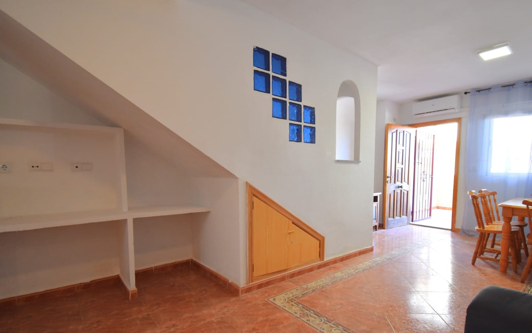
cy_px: 197
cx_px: 280
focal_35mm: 17
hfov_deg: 94.3
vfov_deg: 67.4
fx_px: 247
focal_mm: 10
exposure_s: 1/60
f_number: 4.5
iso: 640
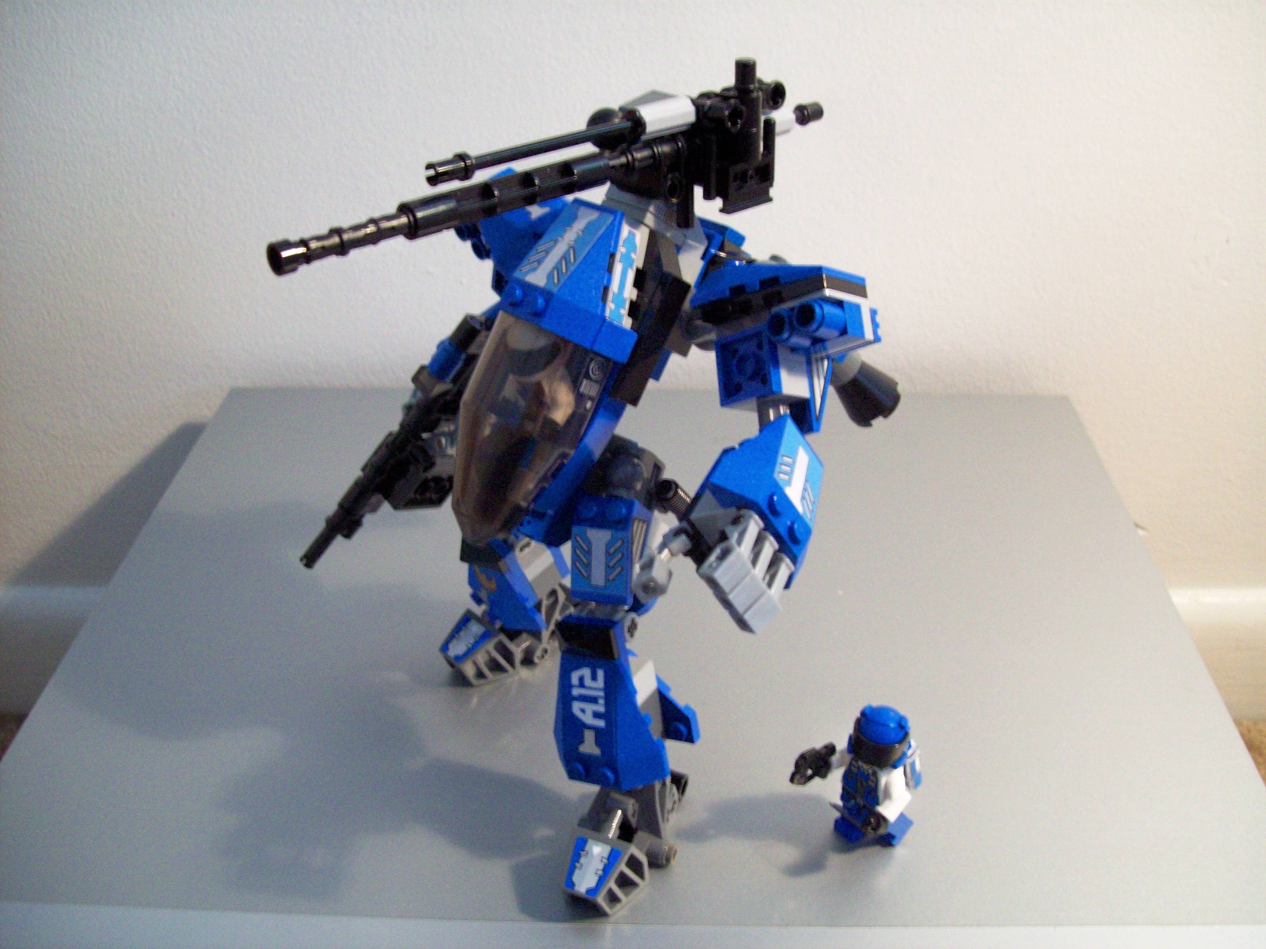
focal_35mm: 36
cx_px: 633
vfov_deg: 39.7
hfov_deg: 51.4
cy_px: 474
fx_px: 1317
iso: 168
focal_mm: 6
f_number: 2.7
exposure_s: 1/8
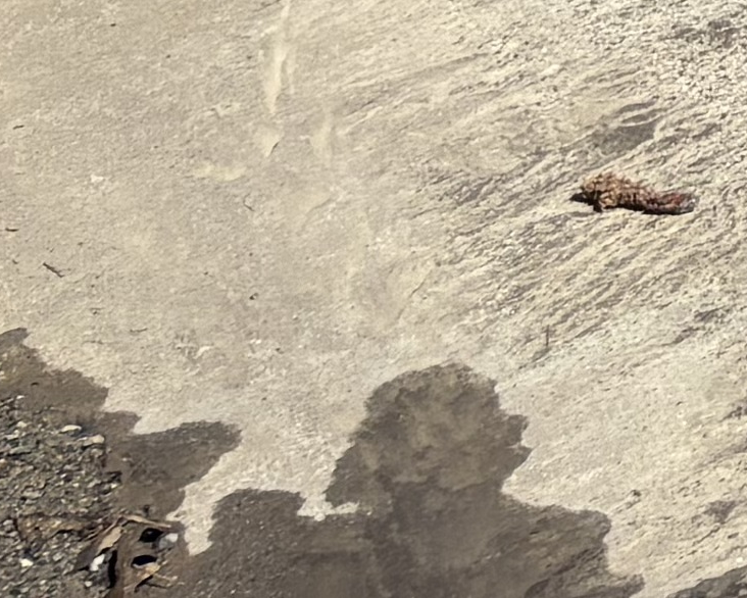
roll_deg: -1.8
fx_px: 4379
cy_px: -1587
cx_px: 2640
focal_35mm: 198
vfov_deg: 6.6
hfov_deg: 7.7
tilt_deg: -6.8
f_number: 1.6
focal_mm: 5.96
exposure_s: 1/2242
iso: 50
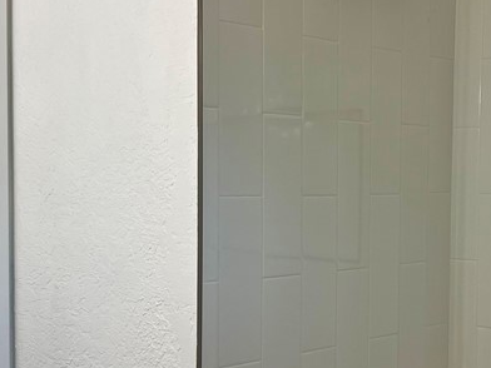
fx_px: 965
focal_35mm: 68
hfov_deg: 28.0
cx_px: 390
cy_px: 225
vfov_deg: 21.6
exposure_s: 1/120
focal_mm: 5.7
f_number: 1.5
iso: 50
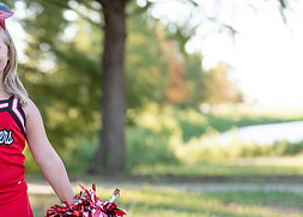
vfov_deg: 10.8
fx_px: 1137
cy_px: 186
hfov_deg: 14.9
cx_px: 0
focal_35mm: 132
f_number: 1.2
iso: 100
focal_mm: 50
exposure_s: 1/800
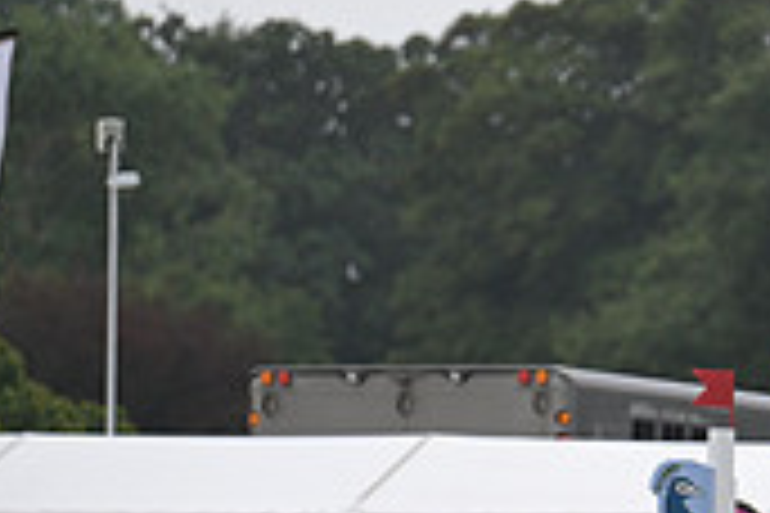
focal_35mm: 678
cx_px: 1279
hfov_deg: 3.0
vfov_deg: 2.0
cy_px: 407
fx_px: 14501
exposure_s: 1/1250
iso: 900
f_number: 4
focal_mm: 200
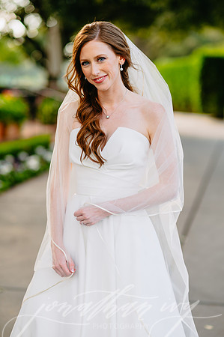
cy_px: 168
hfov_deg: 16.0
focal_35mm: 85
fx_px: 795
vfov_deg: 23.9
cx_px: 112
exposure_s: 1/640
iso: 100
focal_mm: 85
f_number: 2
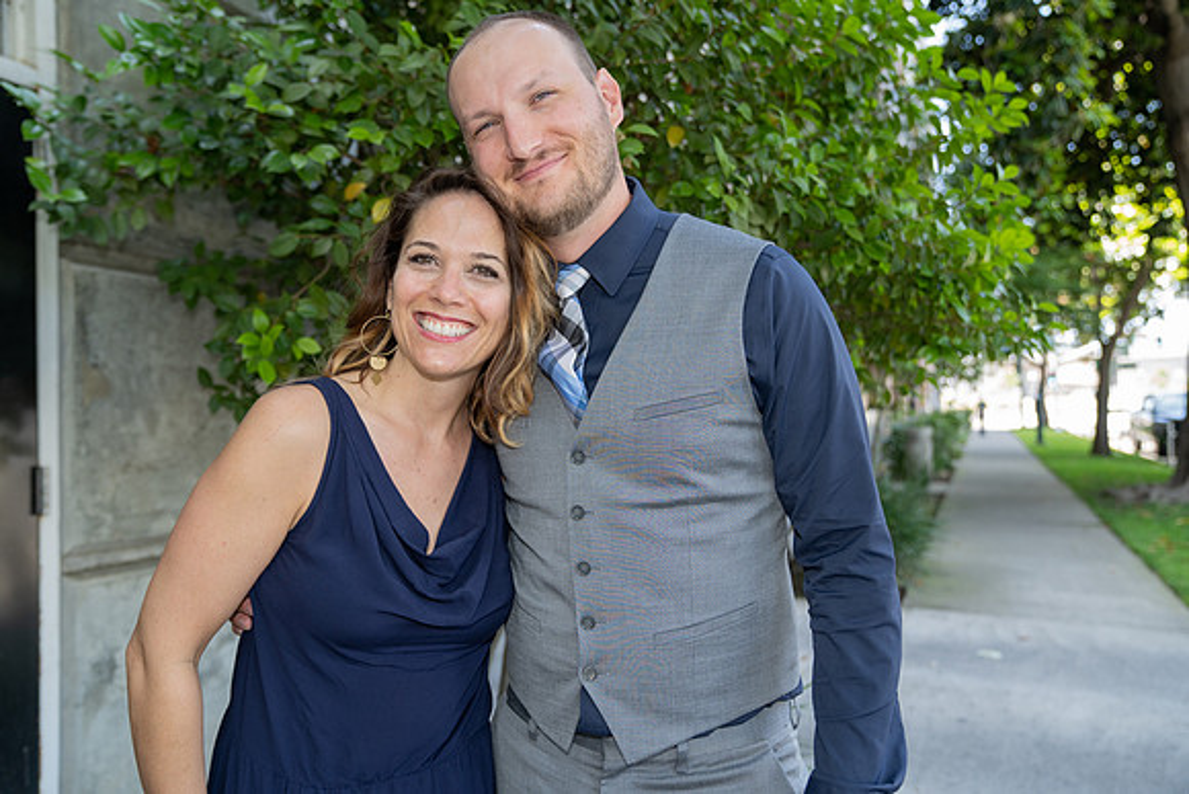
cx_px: 594
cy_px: 397
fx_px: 958
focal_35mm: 29
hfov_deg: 63.6
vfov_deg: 45.0
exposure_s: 1/250
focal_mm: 29
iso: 500
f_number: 3.2
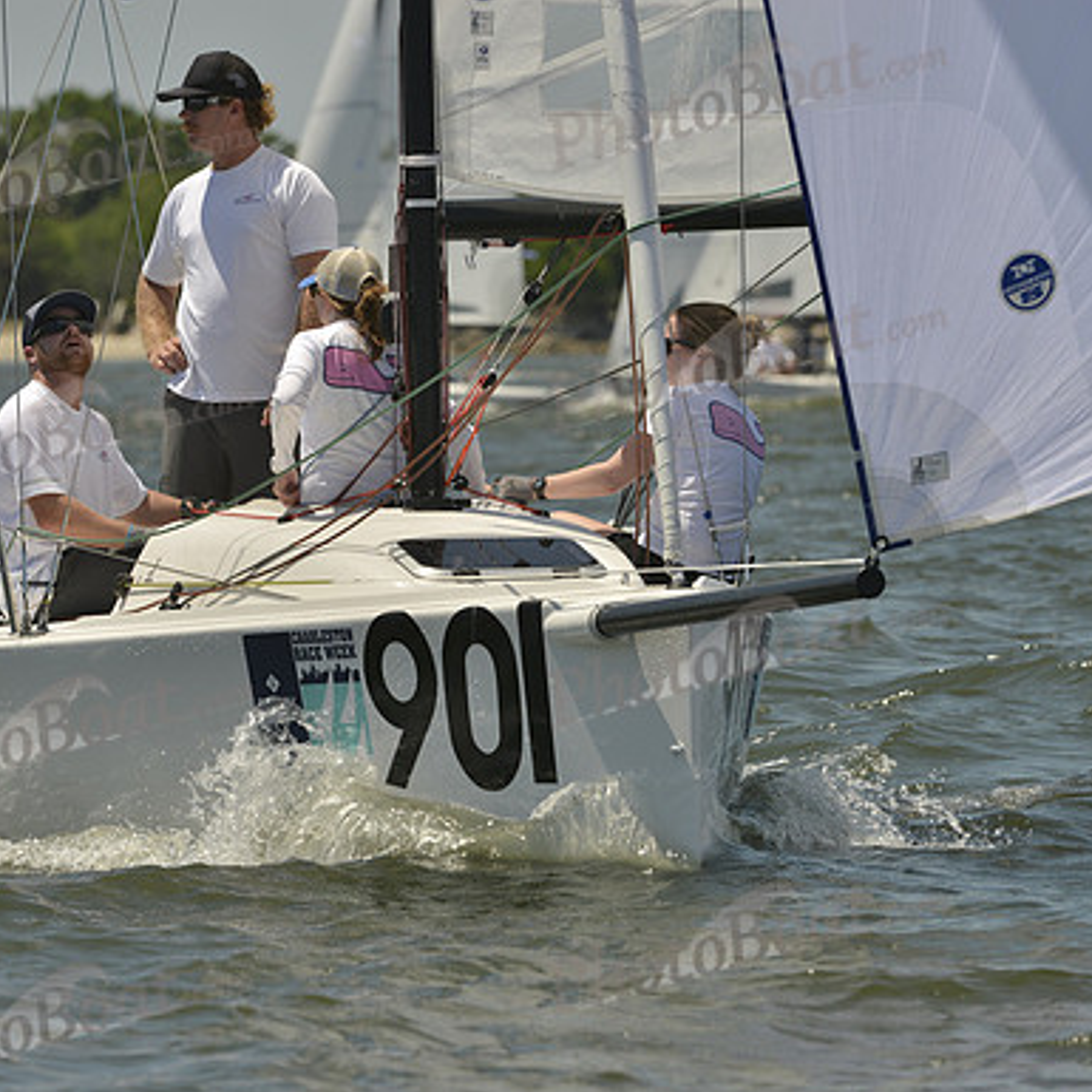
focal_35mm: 359
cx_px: 403
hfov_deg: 4.9
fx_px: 12813
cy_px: 546
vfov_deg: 4.9
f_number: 9
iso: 280
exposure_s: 1/1600
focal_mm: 280
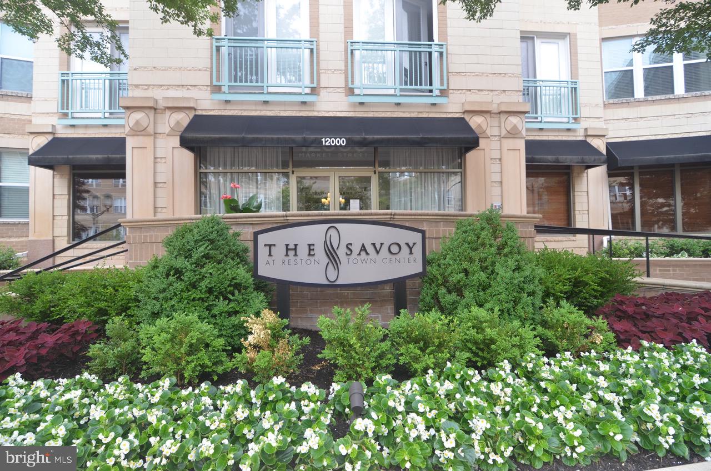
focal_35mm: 16
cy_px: 236
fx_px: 325
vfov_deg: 71.8
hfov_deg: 95.1
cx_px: 356
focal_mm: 11
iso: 400
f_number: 5
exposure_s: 1/100
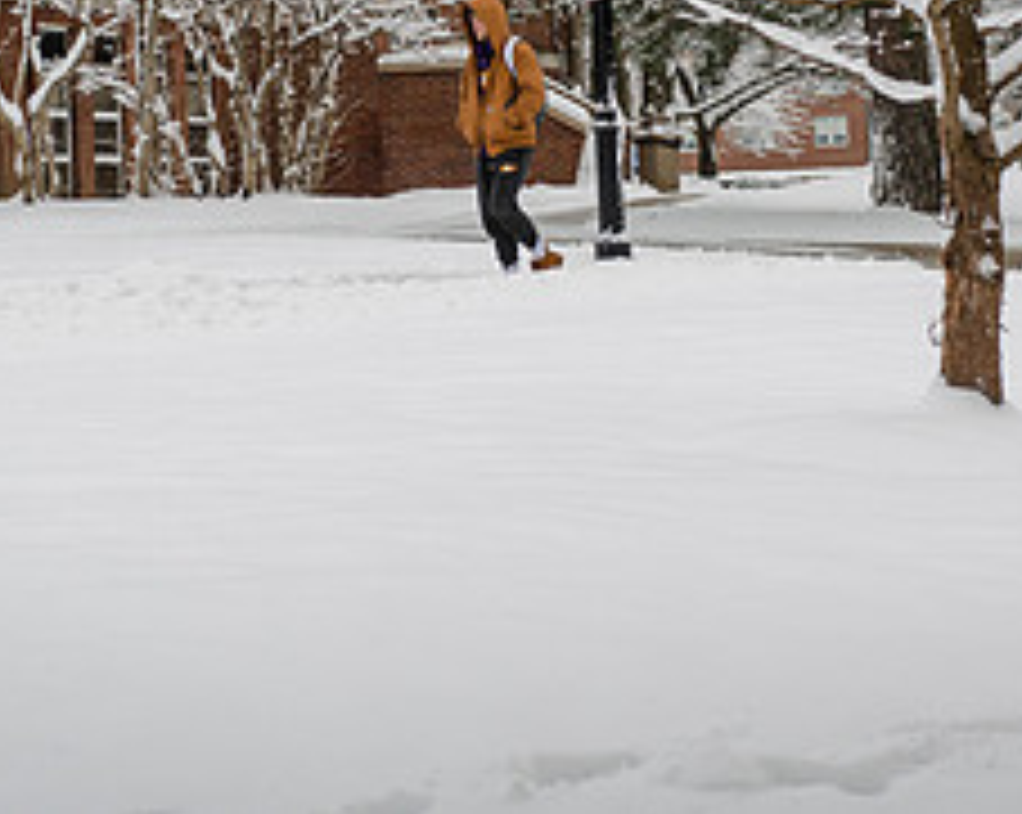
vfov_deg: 12.6
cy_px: -52
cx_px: 522
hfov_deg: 16.0
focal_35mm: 120
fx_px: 3625
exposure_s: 1/400
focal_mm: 50
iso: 250
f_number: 3.5
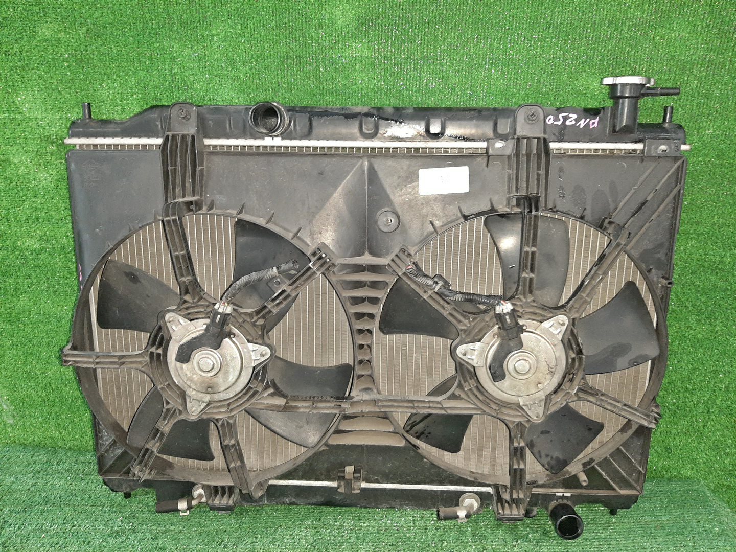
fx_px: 553
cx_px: 368
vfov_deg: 53.1
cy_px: 276
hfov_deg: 67.3
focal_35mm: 26
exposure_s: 1/25
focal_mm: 3.93
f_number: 1.7
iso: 327
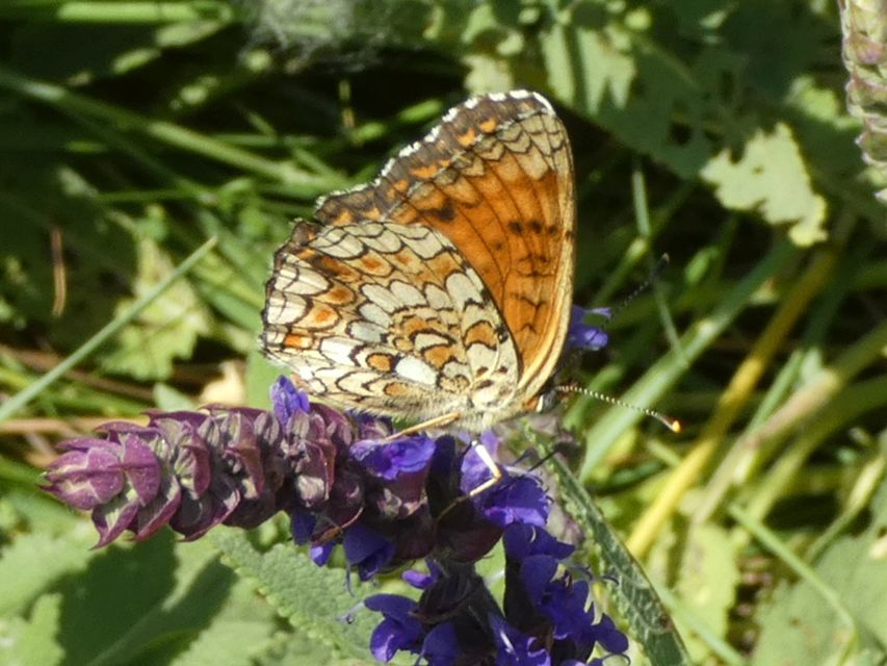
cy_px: 333
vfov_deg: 12.7
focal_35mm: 117
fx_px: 2998
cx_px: 444
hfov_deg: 16.8
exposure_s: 1/100
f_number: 5.1
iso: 80
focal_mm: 21
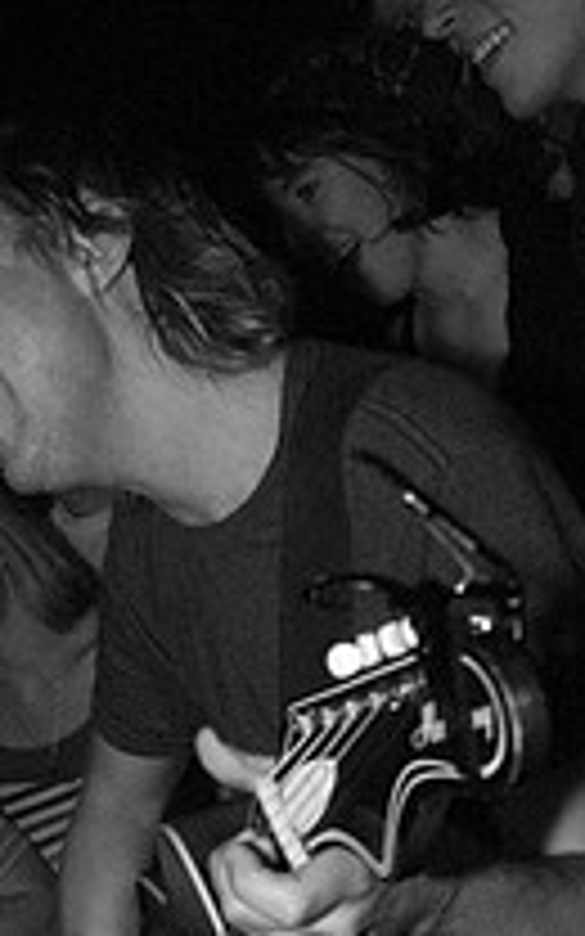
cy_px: 819
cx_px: 97
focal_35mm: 66
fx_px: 1684
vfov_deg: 29.9
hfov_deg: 19.5
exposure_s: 1/13
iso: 800
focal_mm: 20
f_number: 4
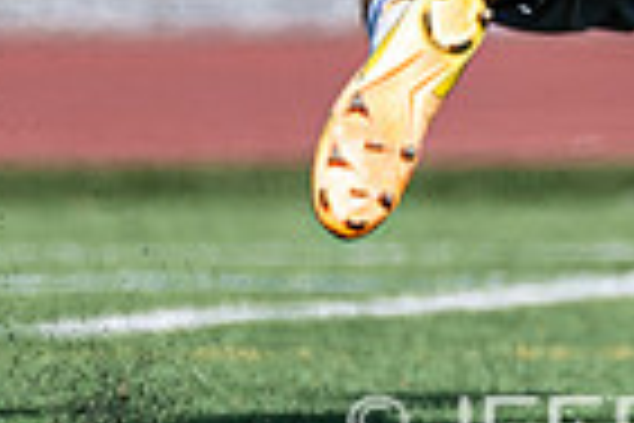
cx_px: 514
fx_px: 43919
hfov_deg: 0.8
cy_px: -440
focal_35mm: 2494
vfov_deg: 0.6
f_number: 3.2
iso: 100
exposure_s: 1/2500
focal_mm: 300
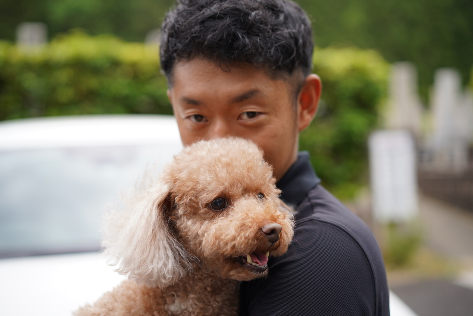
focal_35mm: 55
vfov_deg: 24.7
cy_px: 158
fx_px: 723
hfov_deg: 36.2
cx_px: 236
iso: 100
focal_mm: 55
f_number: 2.5
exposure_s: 1/800
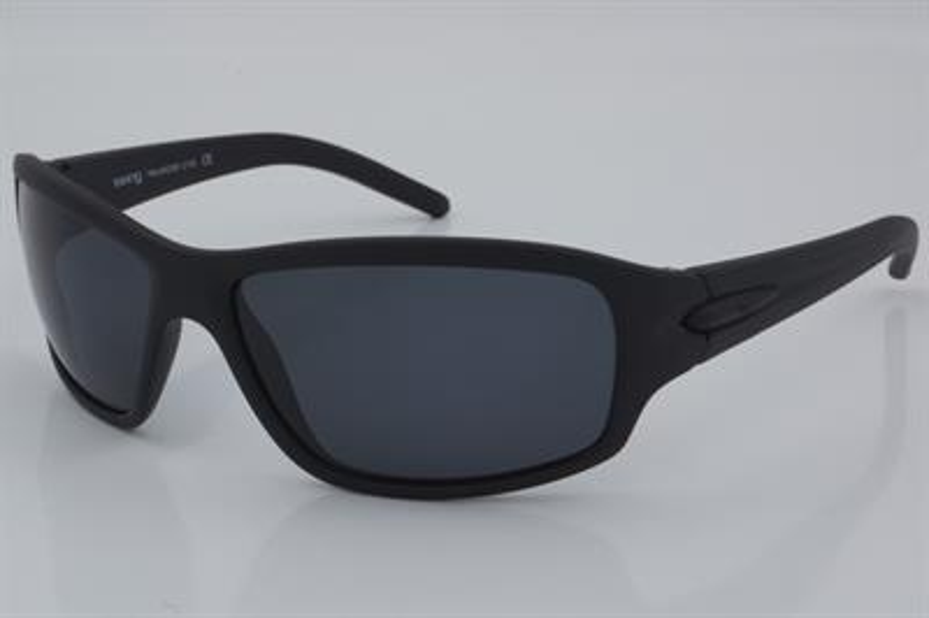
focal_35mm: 75
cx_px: 464
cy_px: 309
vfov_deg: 18.2
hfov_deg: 27.0
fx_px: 1934
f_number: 32
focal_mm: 50
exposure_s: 1/4
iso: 100
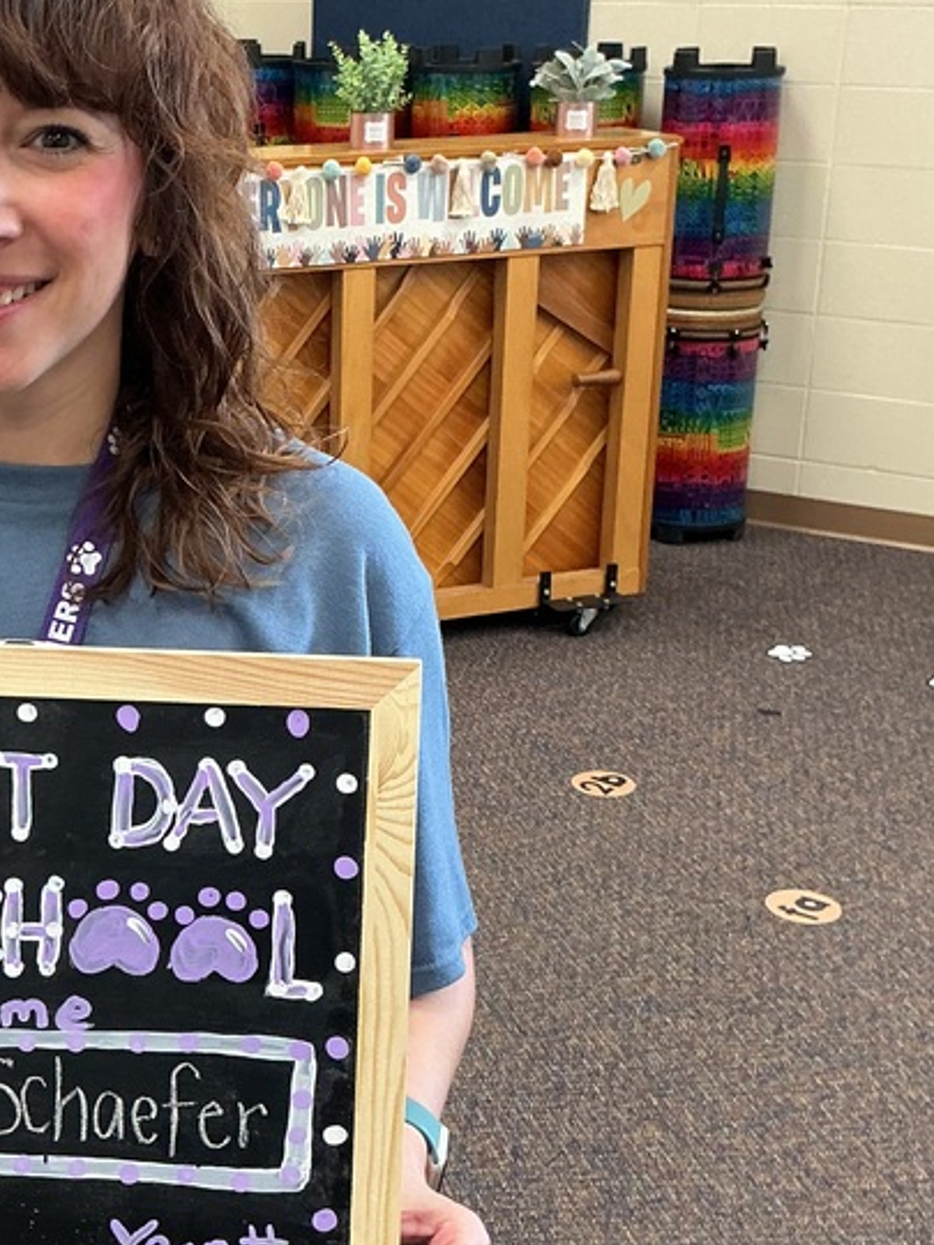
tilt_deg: -18.3
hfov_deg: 26.1
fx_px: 1979
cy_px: 618
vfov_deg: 34.9
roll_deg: +1.3
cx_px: 189
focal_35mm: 55
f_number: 1.8
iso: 100
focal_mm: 3
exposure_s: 1/60
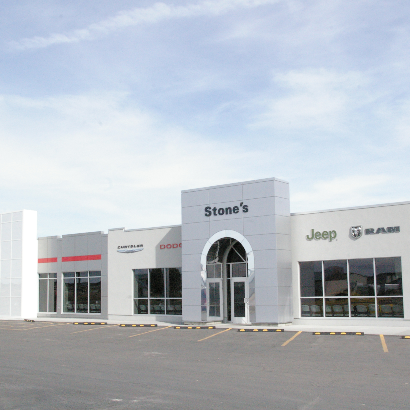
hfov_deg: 37.8
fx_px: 598
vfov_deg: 37.8
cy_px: 207
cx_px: 206
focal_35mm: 45
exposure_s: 1/3000
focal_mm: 23
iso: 3200
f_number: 16
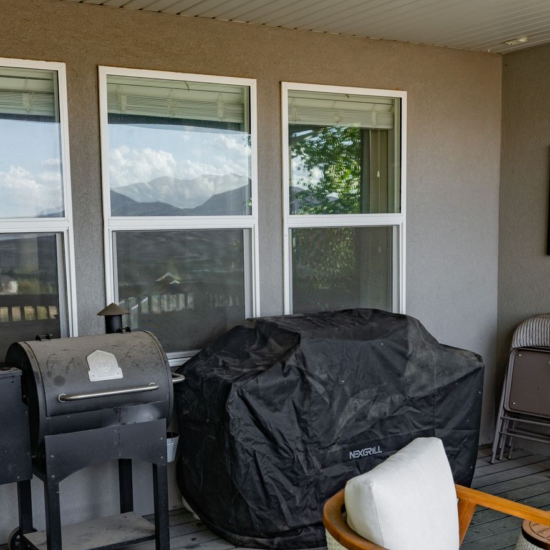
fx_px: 863
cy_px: 345
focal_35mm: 48
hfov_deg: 35.3
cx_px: 247
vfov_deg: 35.2
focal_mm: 24
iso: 200
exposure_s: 1/200
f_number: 4.5
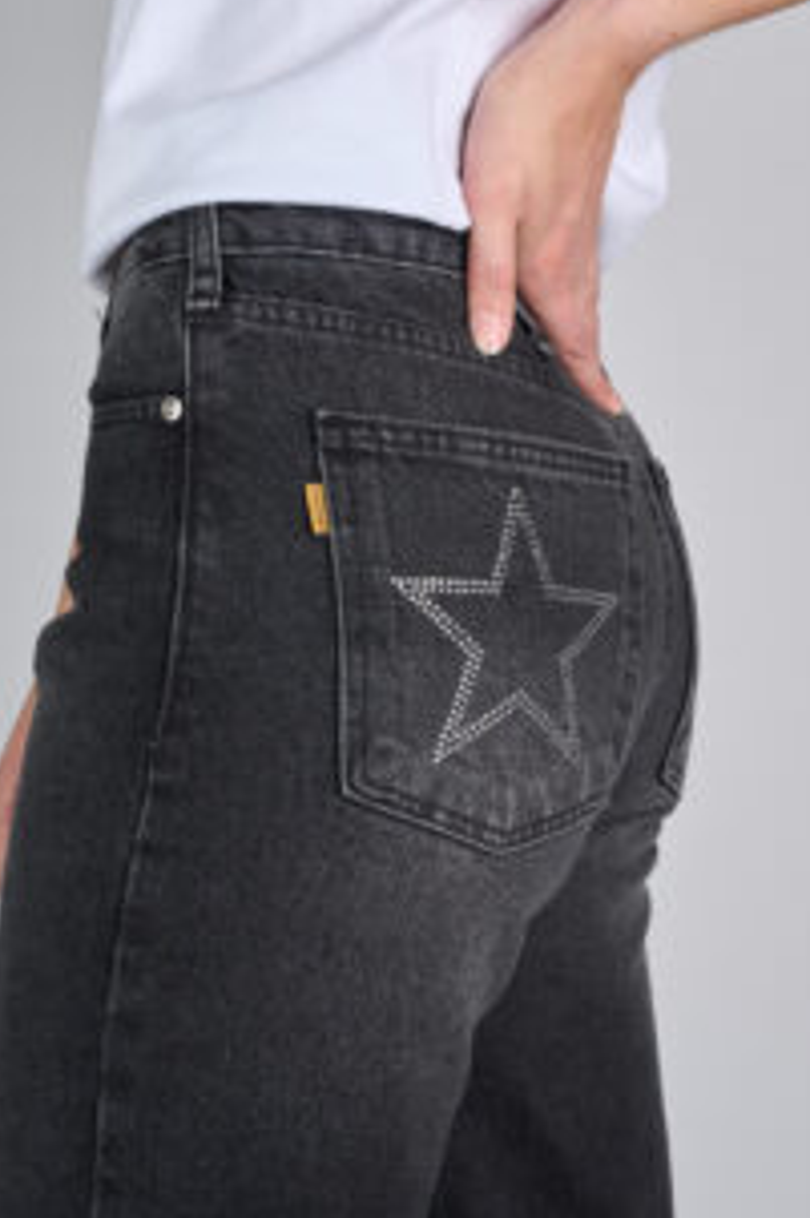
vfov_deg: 22.8
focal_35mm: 89
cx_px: 379
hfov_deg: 15.3
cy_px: 585
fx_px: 3019
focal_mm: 59.9
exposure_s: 1/200
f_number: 13
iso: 100
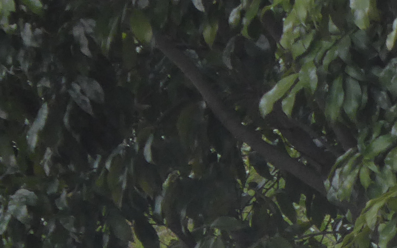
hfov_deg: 1.9
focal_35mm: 1095
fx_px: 11849
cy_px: 438
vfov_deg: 1.2
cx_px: 660
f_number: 5.6
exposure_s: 1/100
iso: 160
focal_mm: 44.8
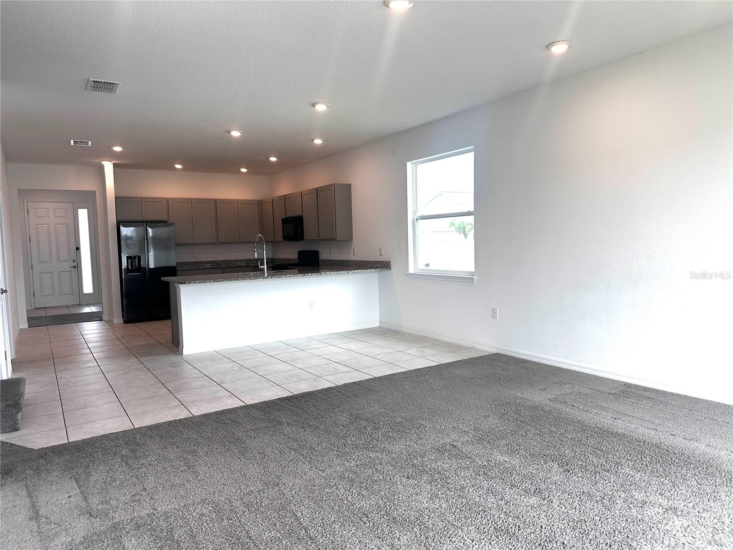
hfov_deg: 71.6
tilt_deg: -3.0
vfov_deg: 56.8
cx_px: 366
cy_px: 275
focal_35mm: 24
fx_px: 508
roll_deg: +1.7
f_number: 1.78
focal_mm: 6.86
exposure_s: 1/222
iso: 80
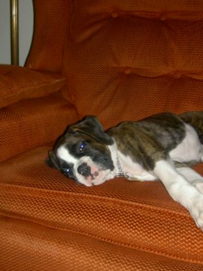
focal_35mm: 53
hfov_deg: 27.5
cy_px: 150
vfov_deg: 36.1
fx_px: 415
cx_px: 107
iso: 100
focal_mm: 8
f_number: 2.8
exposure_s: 1/60
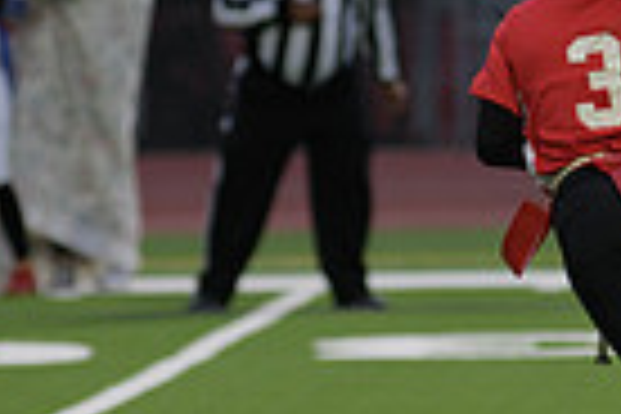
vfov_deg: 2.0
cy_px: 146
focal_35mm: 695
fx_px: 11988
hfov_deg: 3.0
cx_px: 486
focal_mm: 165
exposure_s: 1/200
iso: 320
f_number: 2.8
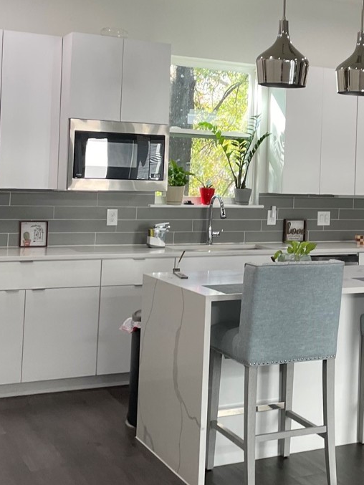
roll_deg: -0.4
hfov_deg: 23.8
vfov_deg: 32.4
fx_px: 827
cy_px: 153
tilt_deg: +3.9
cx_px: 358
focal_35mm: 59
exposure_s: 1/120
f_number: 1.6
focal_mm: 4.2
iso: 100
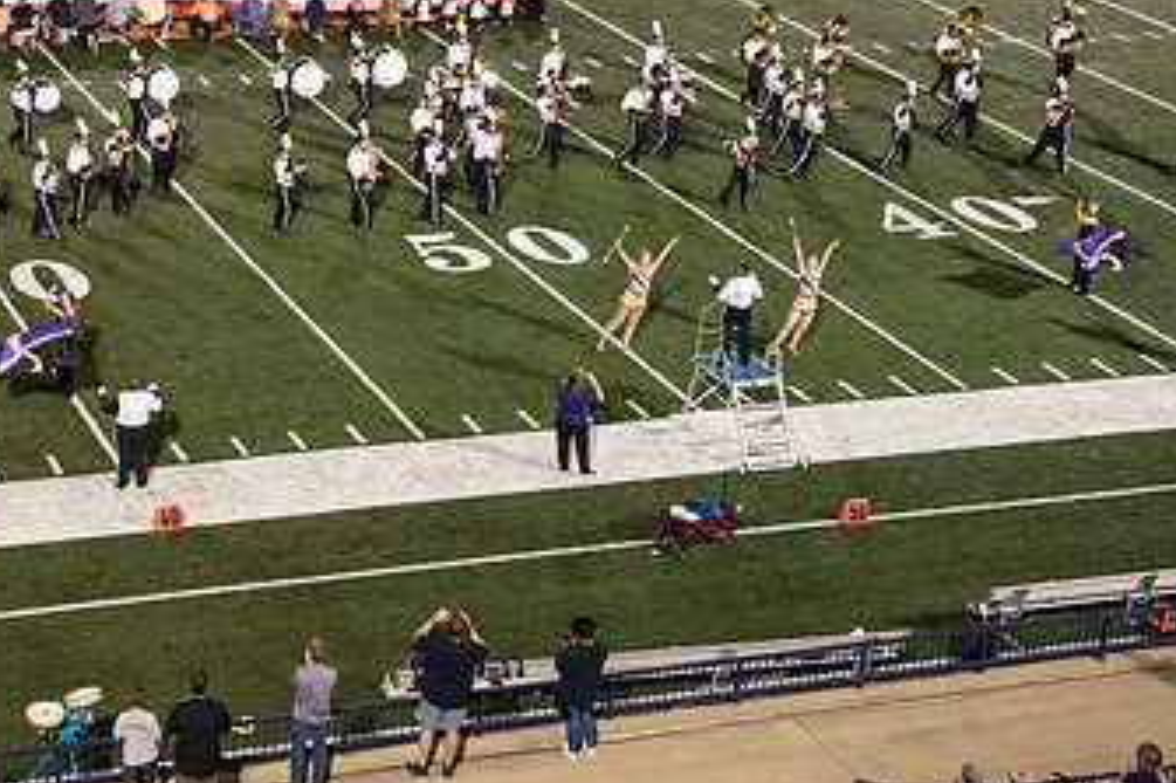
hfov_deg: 25.4
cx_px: 183
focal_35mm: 78
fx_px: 2547
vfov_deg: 17.4
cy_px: 188
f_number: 4.5
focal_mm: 45
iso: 5000
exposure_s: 1/320
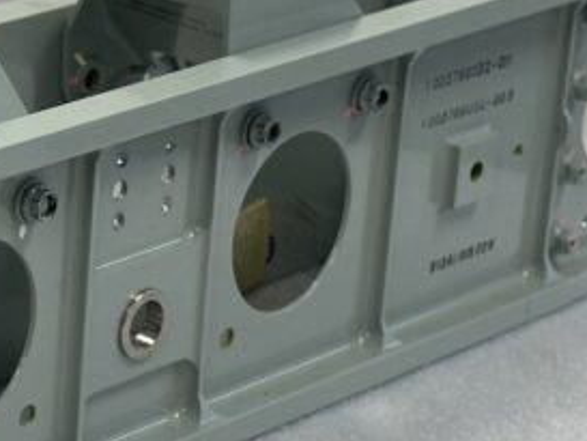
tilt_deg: -21.5
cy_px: 271
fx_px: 3054
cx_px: -131
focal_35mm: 180
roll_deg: -1.0
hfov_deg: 10.8
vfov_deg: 8.3
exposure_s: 1/60
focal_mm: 6.86
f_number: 1.78
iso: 50
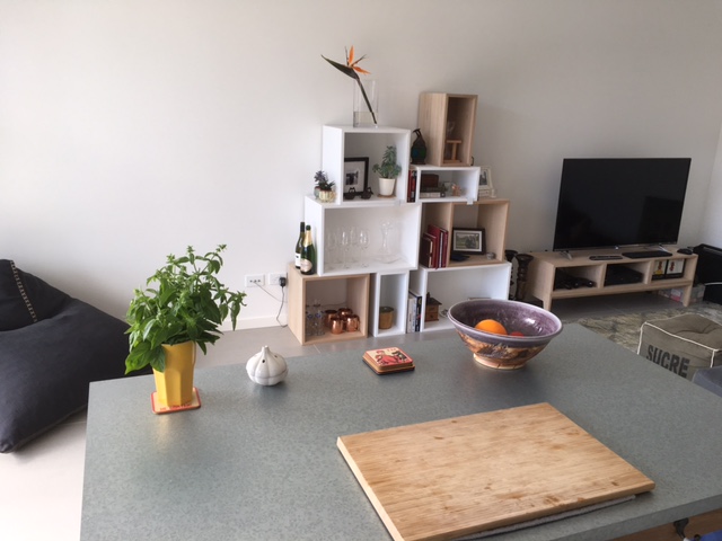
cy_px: 270
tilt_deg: -16.5
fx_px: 605
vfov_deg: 48.2
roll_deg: -2.2
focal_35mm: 29
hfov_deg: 61.7
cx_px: 361
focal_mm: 4.15
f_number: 2.2
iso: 25
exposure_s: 1/100
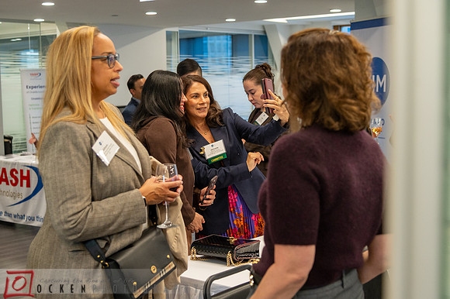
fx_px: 697
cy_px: 159
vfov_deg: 24.3
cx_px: 213
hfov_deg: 35.8
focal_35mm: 56
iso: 1600
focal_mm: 50
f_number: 4
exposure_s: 1/160
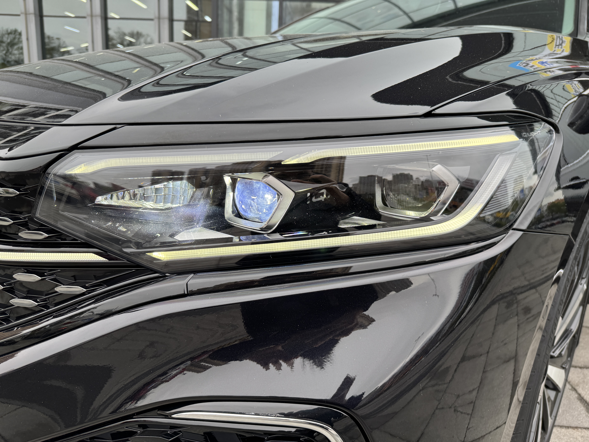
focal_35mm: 24
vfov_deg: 56.8
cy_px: 221
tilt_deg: -13.5
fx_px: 408
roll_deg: -1.9
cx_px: 294
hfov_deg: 71.6
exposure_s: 1/259
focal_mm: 6.76
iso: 64
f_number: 1.78
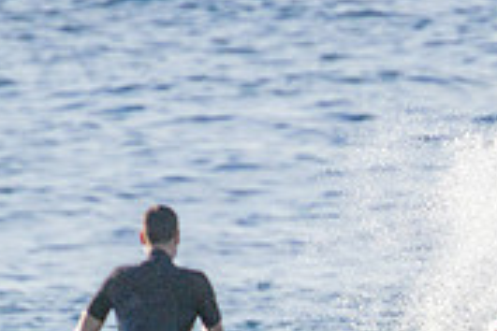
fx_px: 36237
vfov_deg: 0.5
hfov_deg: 0.8
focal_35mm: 2625
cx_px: 590
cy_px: 540
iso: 1100
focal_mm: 800
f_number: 11
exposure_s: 1/2000
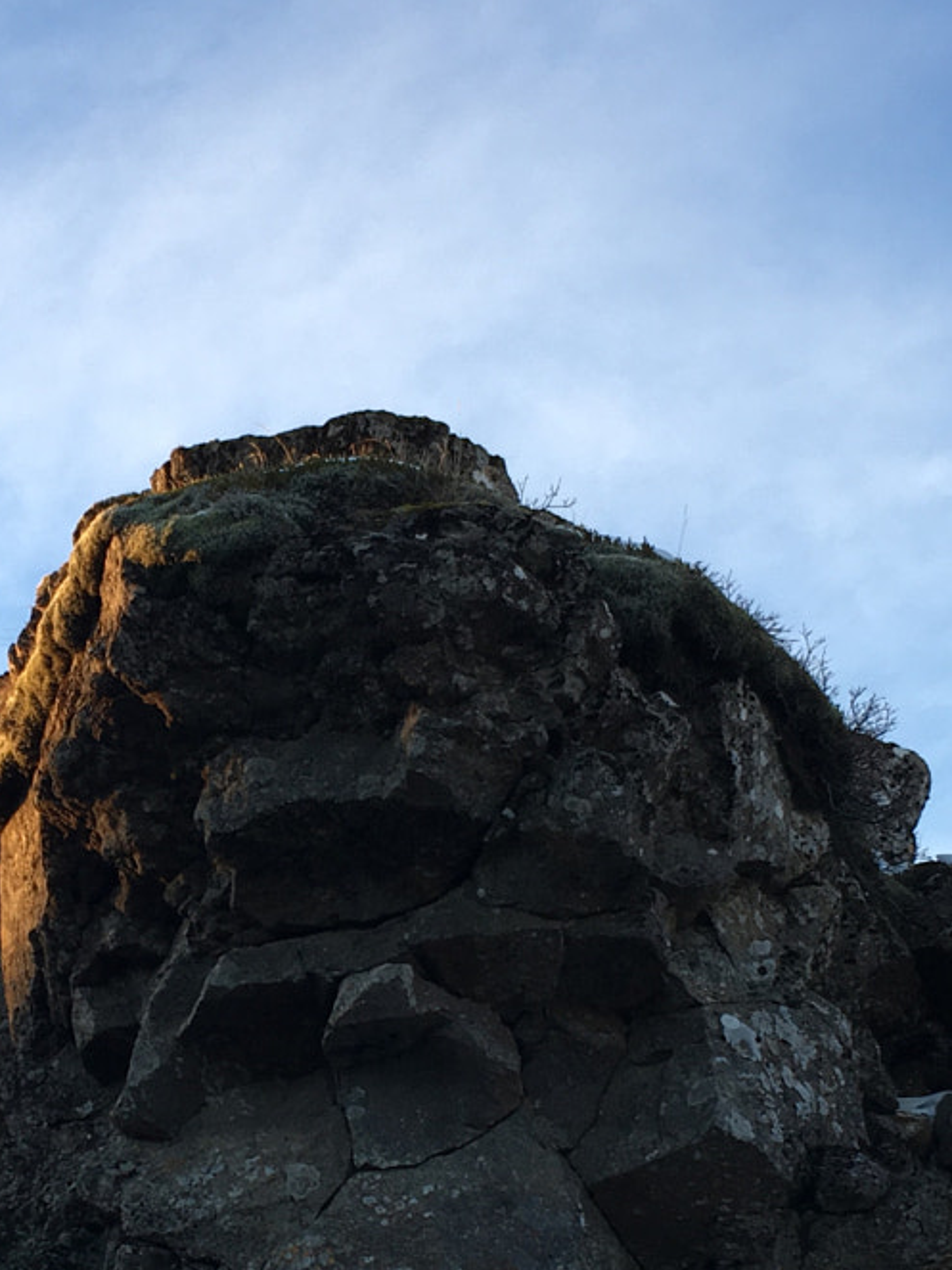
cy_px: 1040
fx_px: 2568
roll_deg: +0.6
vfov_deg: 27.2
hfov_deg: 20.8
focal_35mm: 70
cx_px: 186
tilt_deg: +23.2
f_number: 2.2
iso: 25
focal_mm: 4.15
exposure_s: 1/123
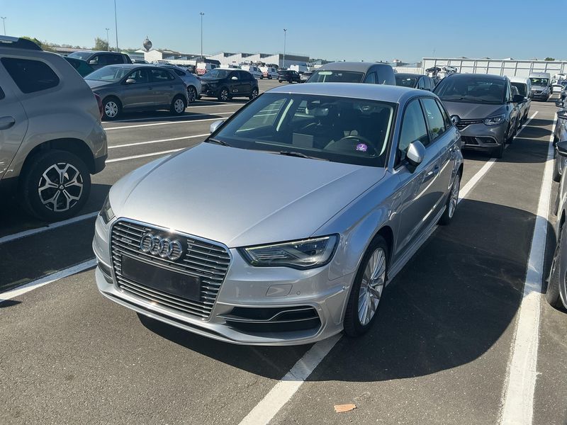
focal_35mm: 29
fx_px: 475
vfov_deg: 48.2
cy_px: 212
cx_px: 284
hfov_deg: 61.7
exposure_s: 1/1675
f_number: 1.8
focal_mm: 3
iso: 25
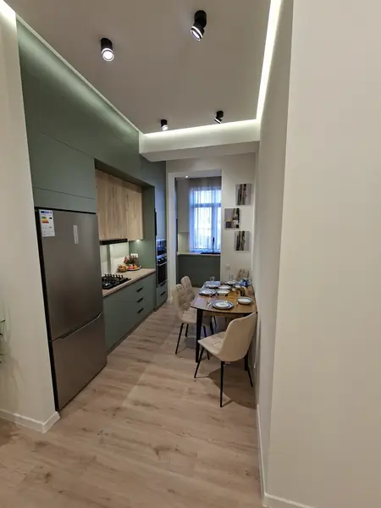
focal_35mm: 13
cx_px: 190
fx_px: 191
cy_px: 254
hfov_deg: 89.9
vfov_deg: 106.2
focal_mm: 1.74
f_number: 2.2
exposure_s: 1/50
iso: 50
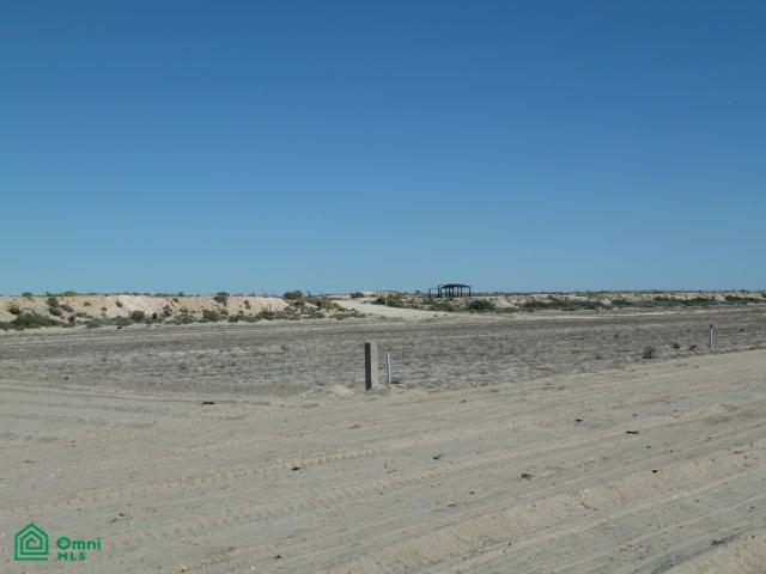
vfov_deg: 28.0
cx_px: 383
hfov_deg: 36.8
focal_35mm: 52
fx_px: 1151
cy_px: 287
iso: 80
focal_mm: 8.5
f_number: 5.6
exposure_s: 1/800
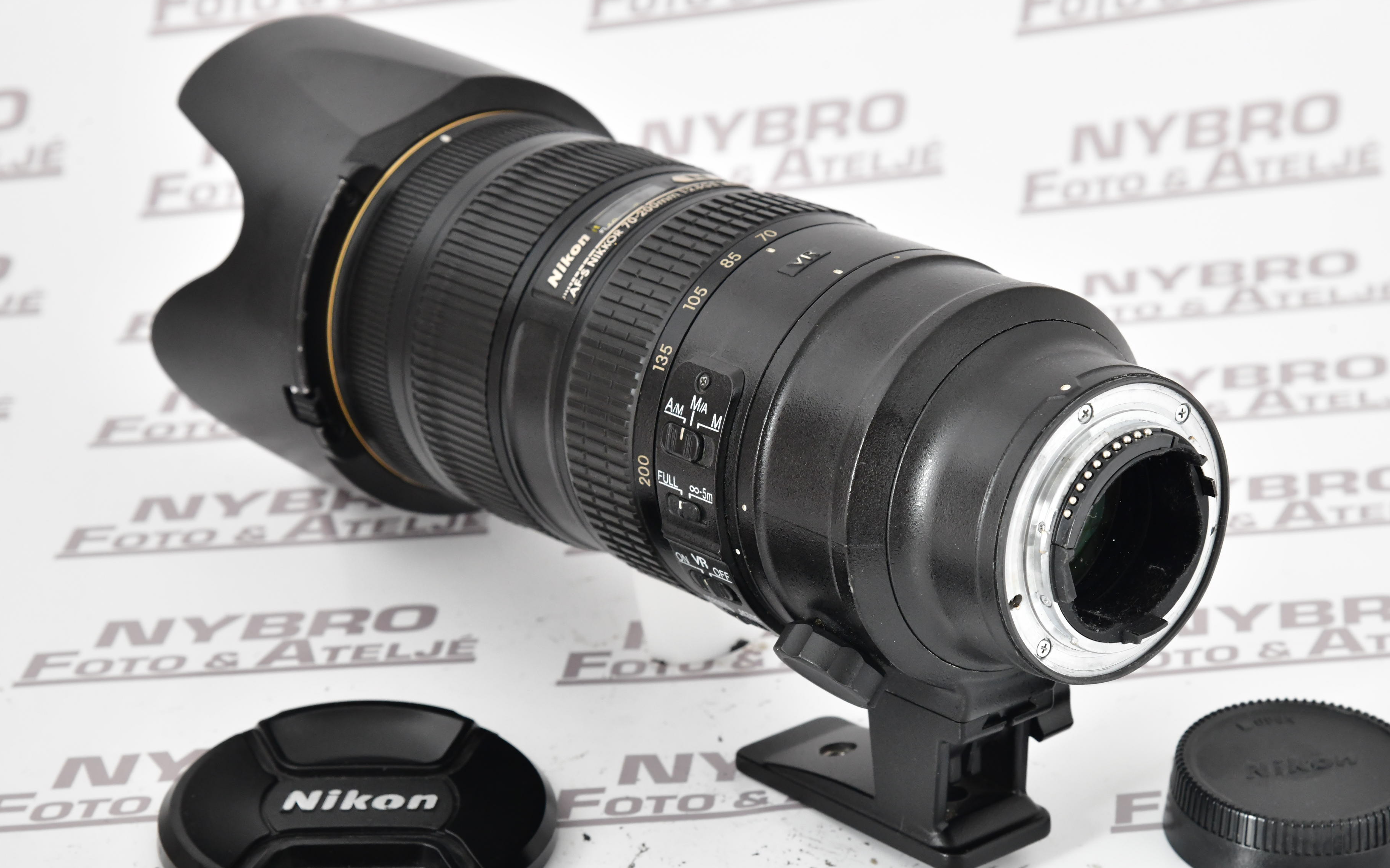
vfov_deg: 11.4
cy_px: 475
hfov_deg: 18.1
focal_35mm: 115
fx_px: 4356
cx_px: 776
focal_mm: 100
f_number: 11
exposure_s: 1/200
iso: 2500
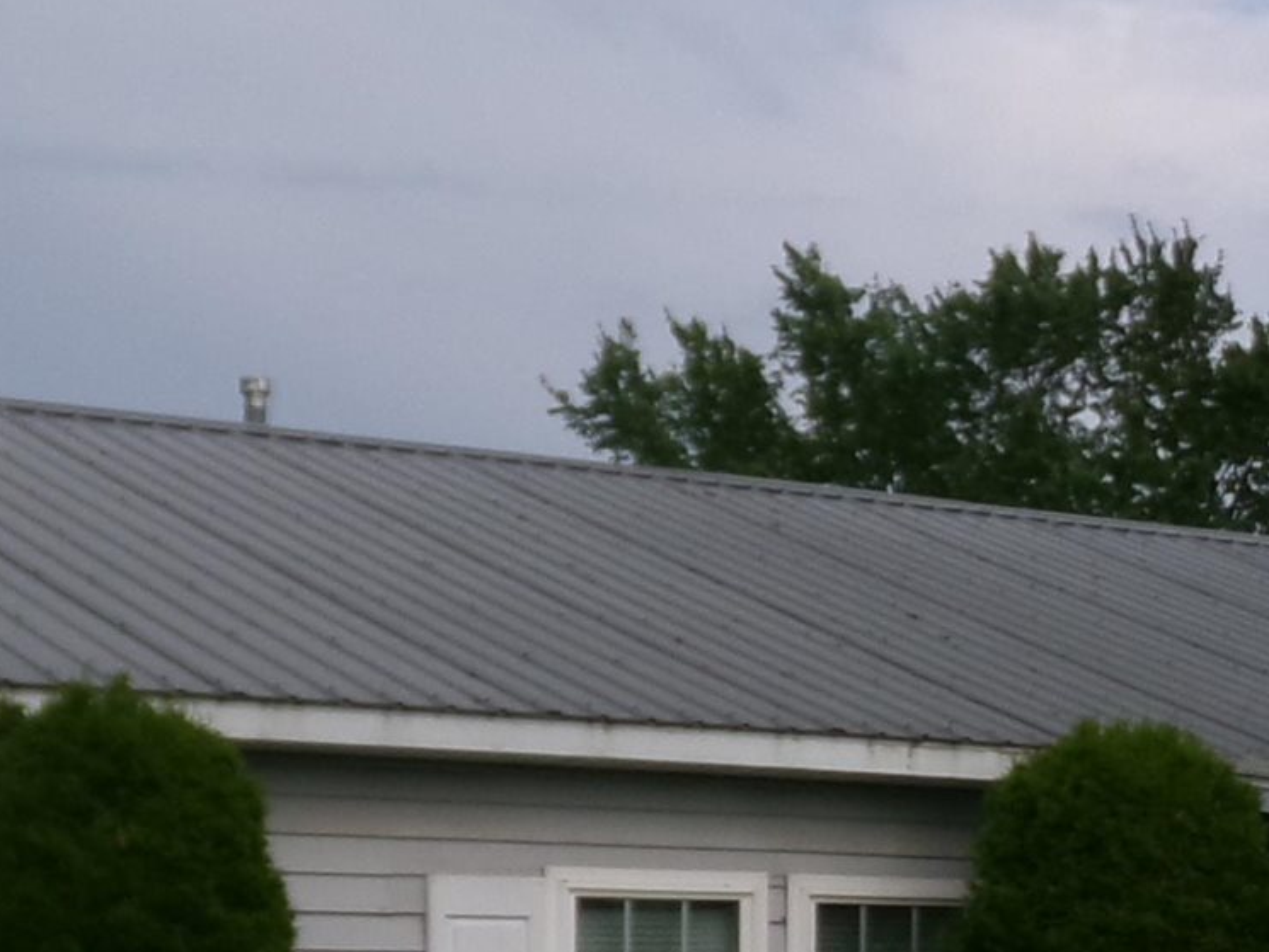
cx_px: 1160
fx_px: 3630
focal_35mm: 99
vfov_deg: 14.8
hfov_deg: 19.4
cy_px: 773
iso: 100
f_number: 3.7
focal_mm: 4.3
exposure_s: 1/900
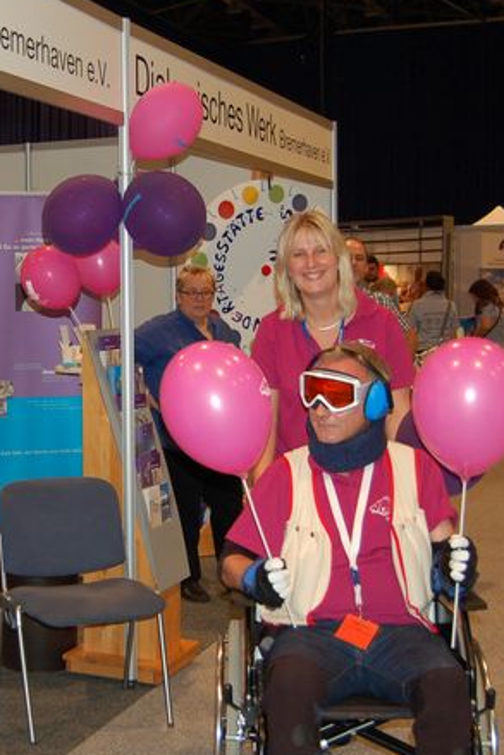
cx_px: 69
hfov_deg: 22.2
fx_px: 1259
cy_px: 355
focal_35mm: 60
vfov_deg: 33.4
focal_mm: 22
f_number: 3.8
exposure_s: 1/60
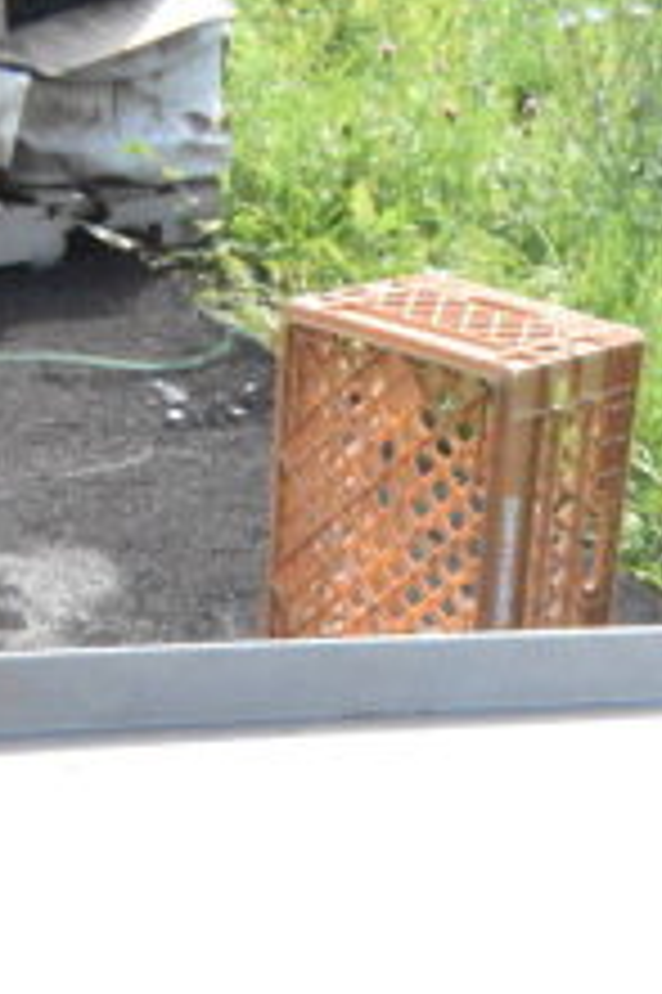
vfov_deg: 15.9
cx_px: 887
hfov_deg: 11.8
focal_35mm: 112
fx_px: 3094
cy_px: 1707
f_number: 18
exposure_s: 1/1250
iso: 6400
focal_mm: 18
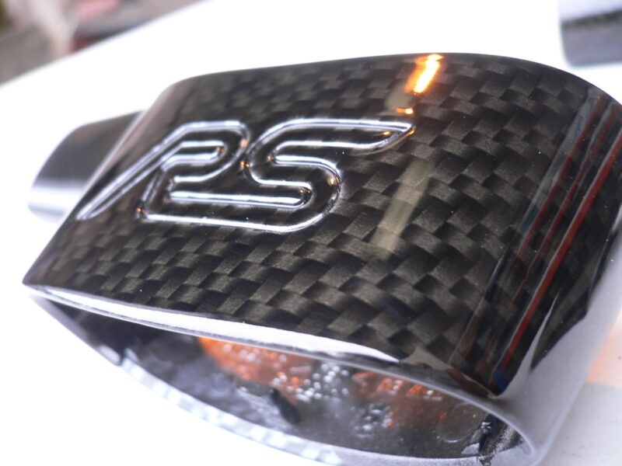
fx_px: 629
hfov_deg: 52.6
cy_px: 233
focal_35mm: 35
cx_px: 311
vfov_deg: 40.7
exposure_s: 1/25
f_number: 2.8
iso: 100
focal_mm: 5.8
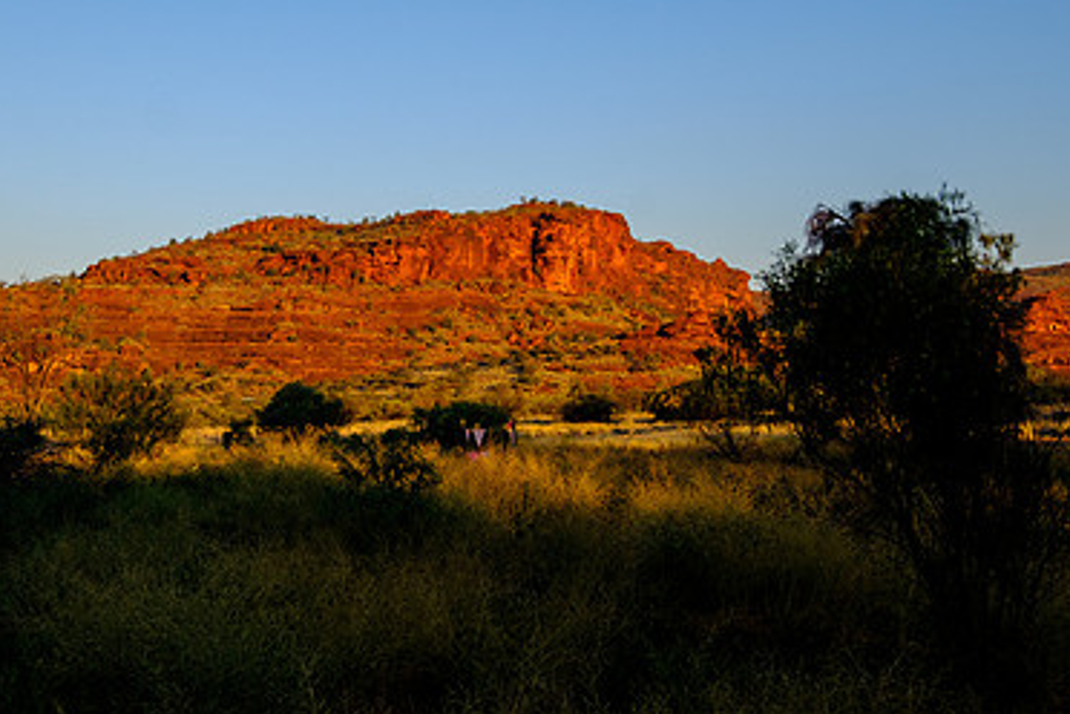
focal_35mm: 53
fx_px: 1575
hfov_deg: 37.2
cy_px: 284
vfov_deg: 25.5
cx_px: 385
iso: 200
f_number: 8
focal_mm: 22.9
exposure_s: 1/280
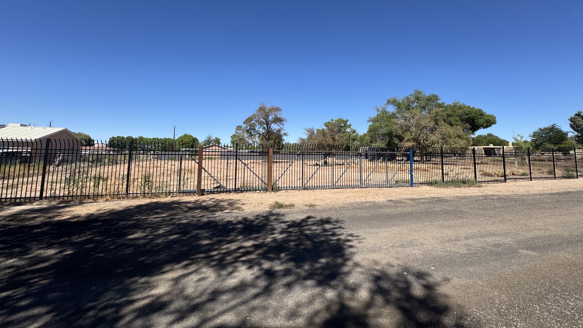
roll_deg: -1.3
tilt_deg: +4.7
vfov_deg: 66.4
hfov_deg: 99.4
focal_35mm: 16
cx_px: 298
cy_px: 129
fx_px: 247
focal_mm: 2.22
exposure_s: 1/2146
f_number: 2.2
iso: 50
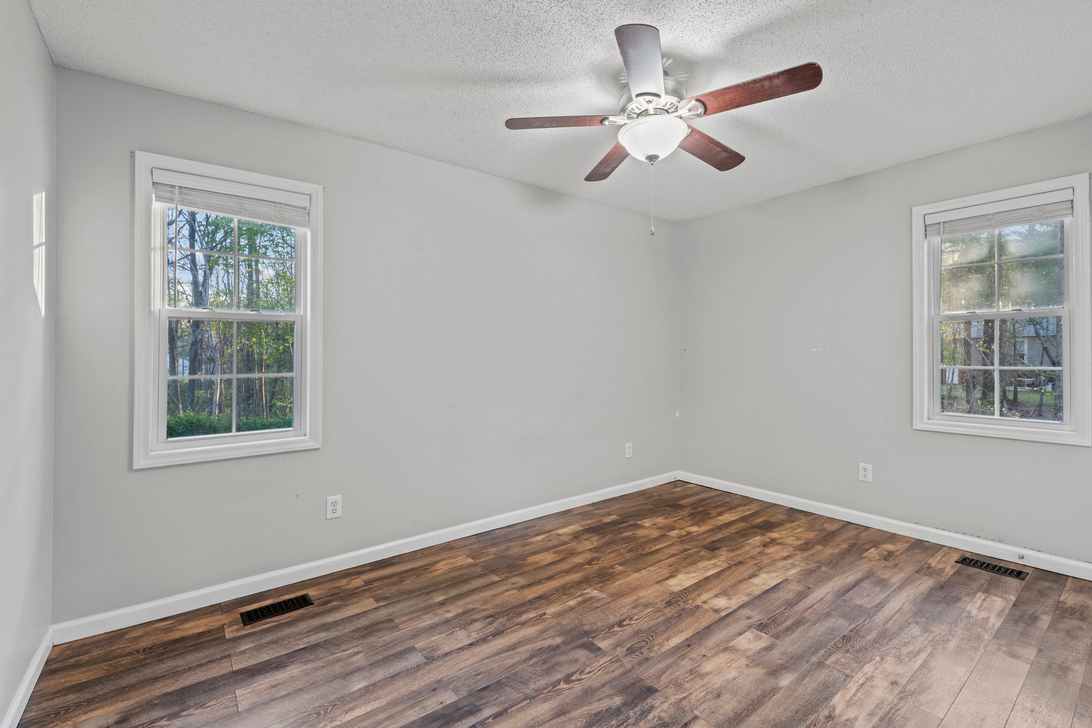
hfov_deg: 100.4
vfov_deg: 77.3
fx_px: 455
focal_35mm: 15
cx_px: 546
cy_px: 364
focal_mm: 15
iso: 400
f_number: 7.1
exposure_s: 1/1.25
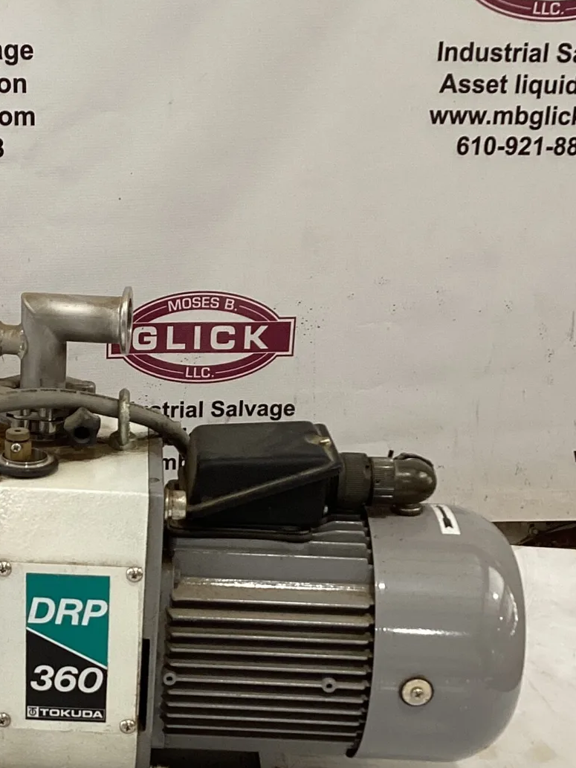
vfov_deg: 31.9
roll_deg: +0.6
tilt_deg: -22.0
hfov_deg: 24.0
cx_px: 100
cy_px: 509
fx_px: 1331
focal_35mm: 60
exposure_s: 1/50
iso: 100
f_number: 2.4
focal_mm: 3.3
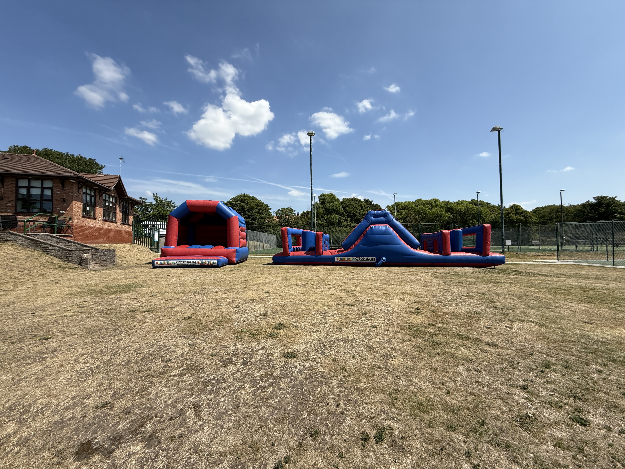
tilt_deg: +1.8
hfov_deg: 102.1
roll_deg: +0.3
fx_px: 253
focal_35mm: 14
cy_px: 234
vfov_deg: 85.7
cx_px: 312
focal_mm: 2.22
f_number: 2.2
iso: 50
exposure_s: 1/2611
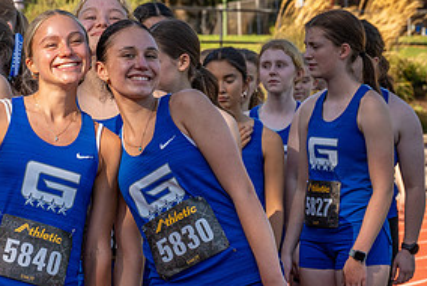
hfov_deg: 10.2
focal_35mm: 200
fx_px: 2375
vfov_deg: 6.9
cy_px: 239
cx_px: 58
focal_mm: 61
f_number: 5.6
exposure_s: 1/800
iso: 560
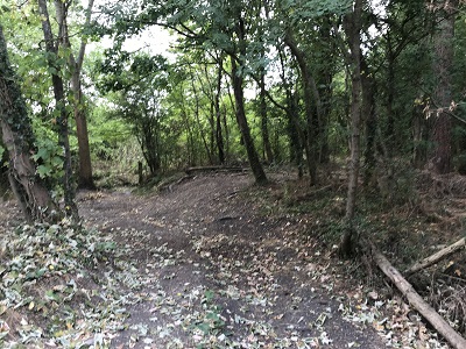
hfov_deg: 63.4
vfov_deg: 49.7
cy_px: 174
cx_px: 233
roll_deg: -0.1
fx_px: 377
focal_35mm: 28
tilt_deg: -6.0
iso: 25
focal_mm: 3.99
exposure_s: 1/47
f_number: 1.8
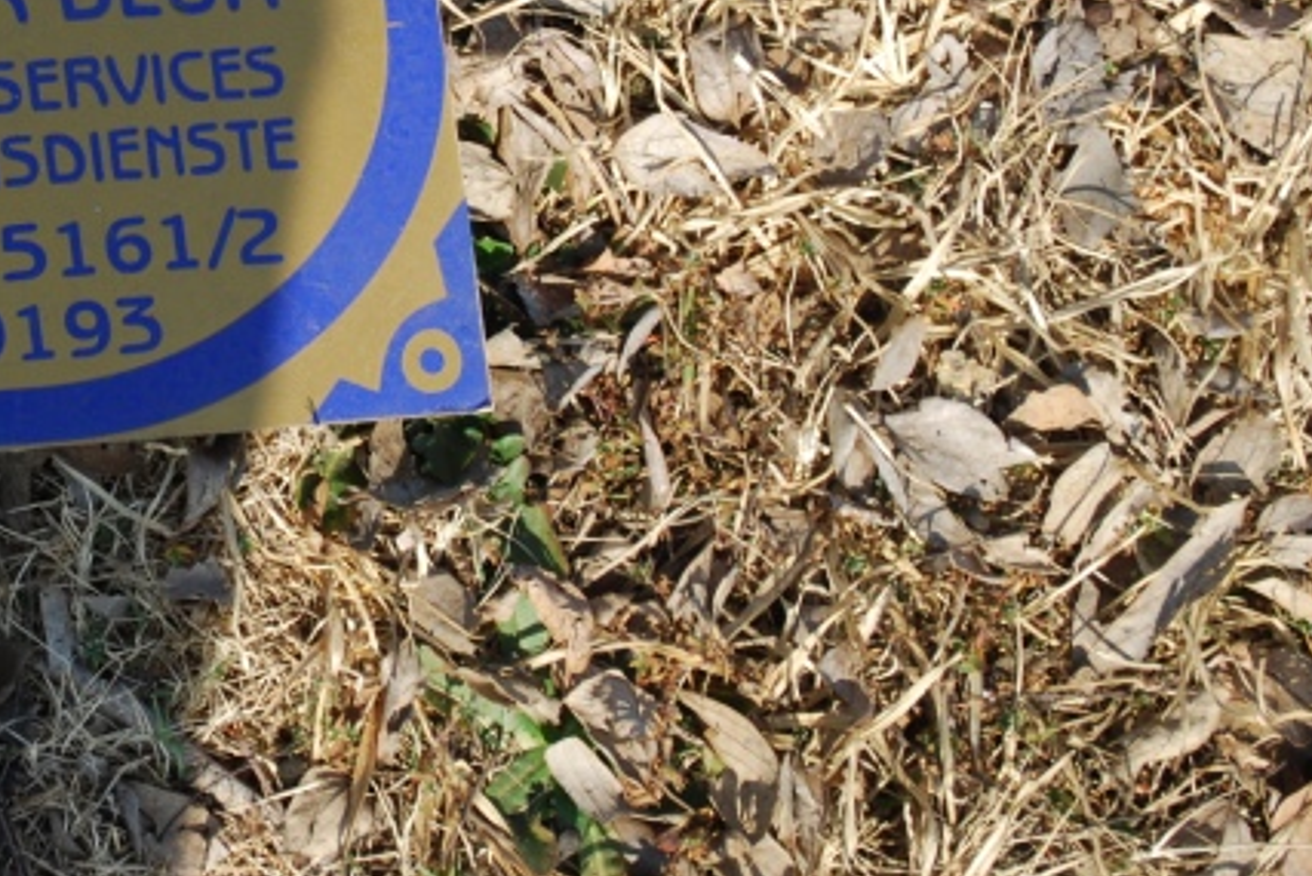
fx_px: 5249
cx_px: -129
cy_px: -118
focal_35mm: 144
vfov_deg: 9.4
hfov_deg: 13.9
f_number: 7.1
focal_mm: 40
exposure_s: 1/160
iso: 100
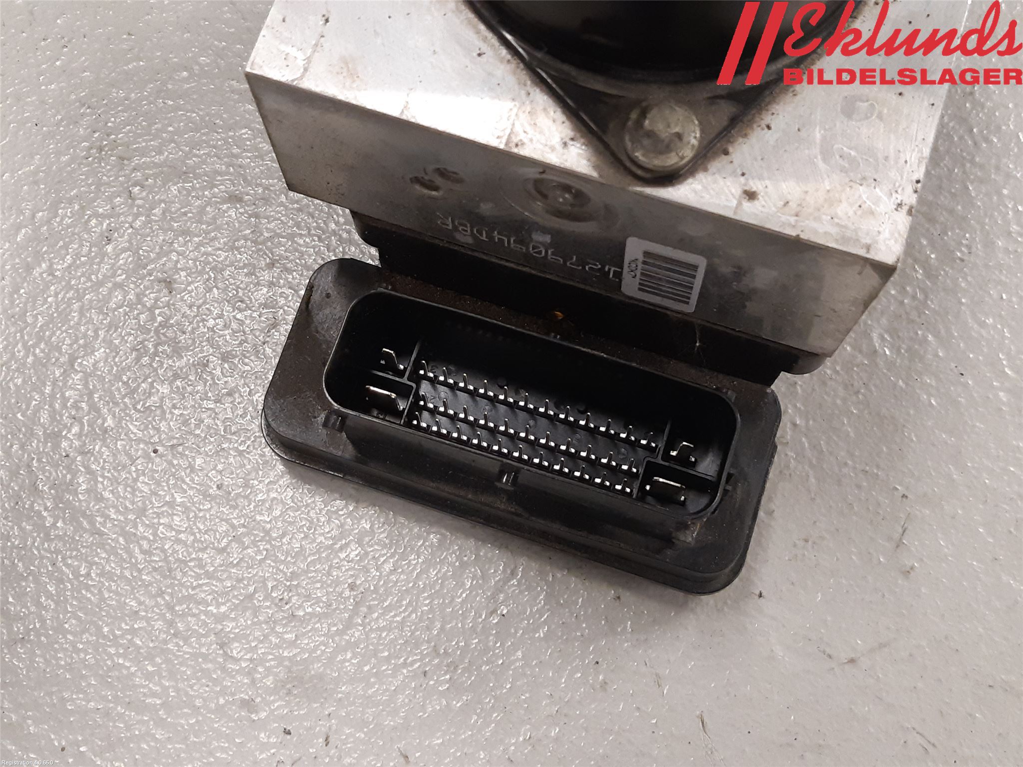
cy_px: 384
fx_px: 768
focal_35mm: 26
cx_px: 512
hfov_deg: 67.3
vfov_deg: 53.1
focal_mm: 3.93
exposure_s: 1/50
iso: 200
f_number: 1.7
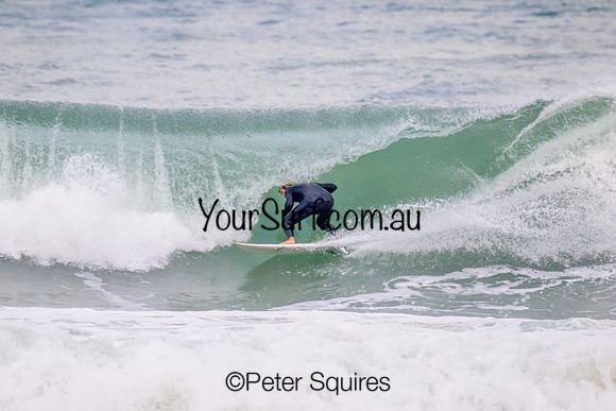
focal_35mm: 835
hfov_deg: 2.5
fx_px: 14297
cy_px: 206
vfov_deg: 1.6
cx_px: 308
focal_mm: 800
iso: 3600
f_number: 11
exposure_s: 1/2000
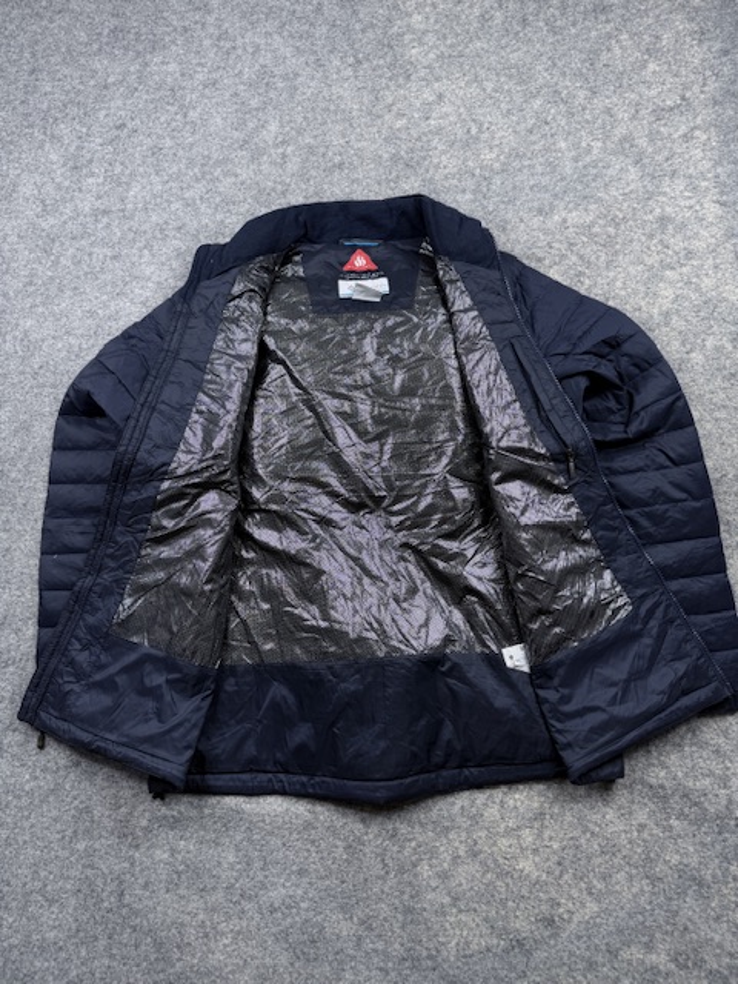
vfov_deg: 71.6
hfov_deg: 56.8
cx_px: 369
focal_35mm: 24
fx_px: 682
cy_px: 492
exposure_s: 1/100
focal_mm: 6.76
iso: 64
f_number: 1.78
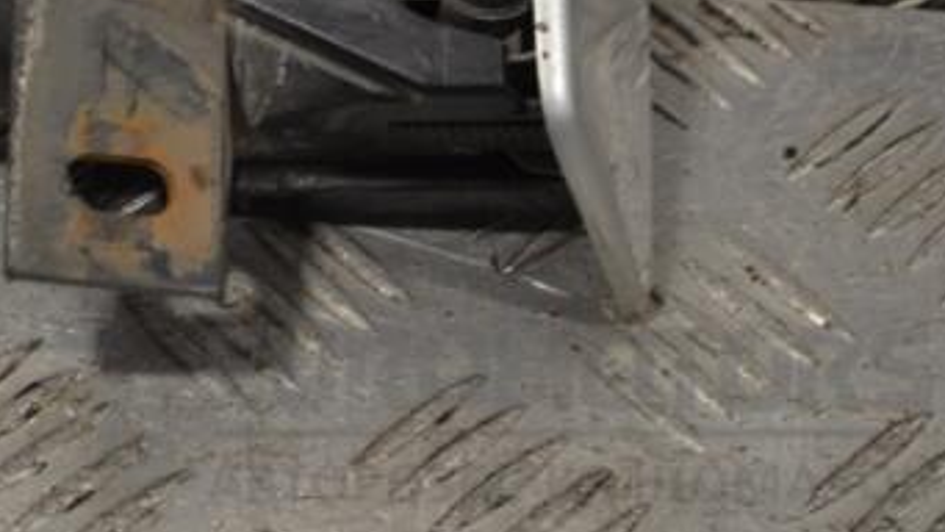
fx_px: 3808
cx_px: 155
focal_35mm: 152
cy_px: 0
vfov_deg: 8.0
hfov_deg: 14.1
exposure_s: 1/80
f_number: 5.6
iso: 400
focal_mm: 55
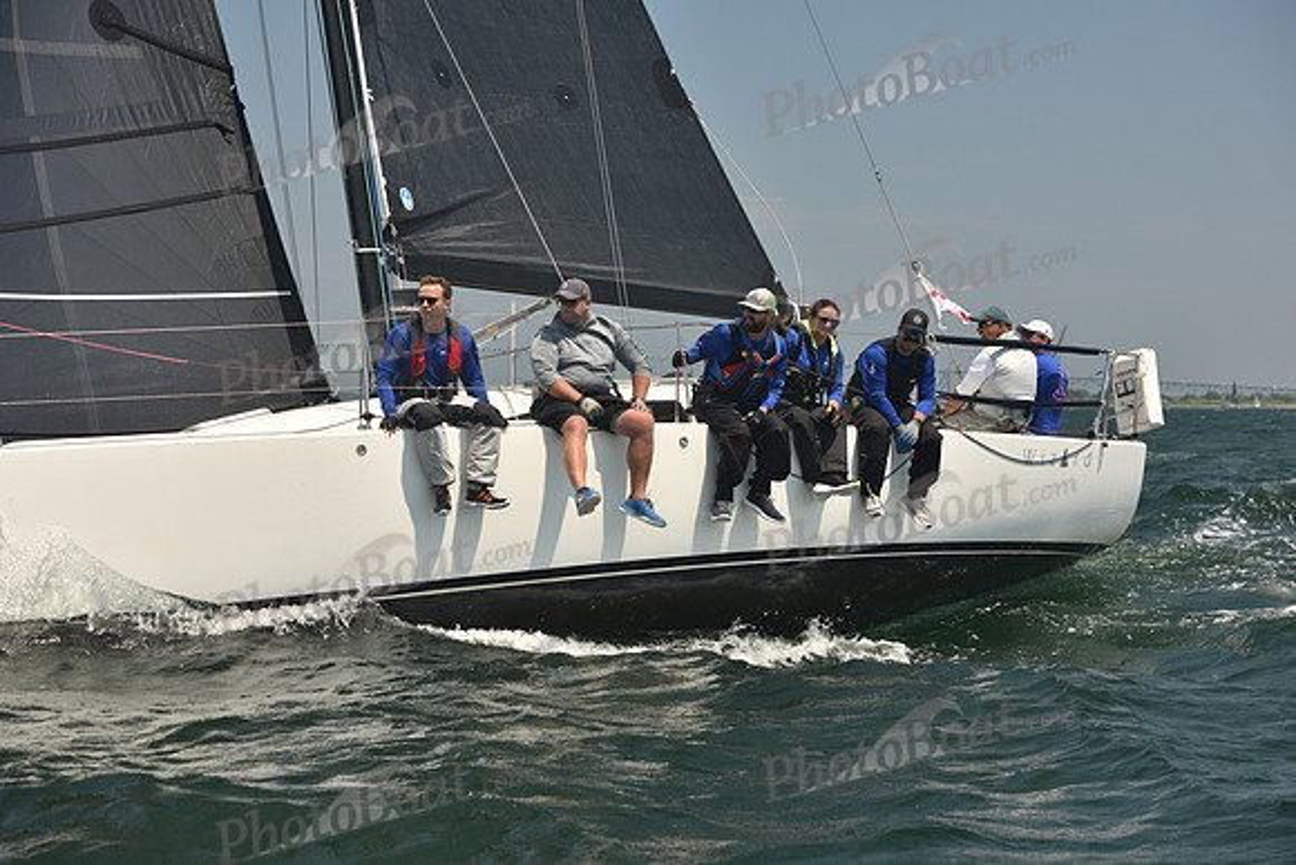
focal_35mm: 78
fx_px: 2809
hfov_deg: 26.0
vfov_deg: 17.5
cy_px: 432
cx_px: 648
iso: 250
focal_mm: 78
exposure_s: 1/640
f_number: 5.6
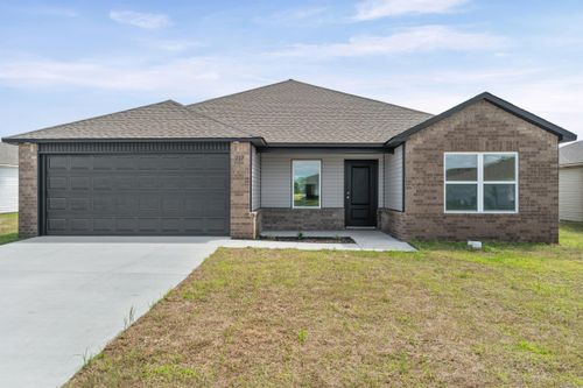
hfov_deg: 67.4
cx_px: 292
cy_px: 194
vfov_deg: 47.9
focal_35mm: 27
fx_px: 437
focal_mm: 18
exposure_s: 1/80
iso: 250
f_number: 9
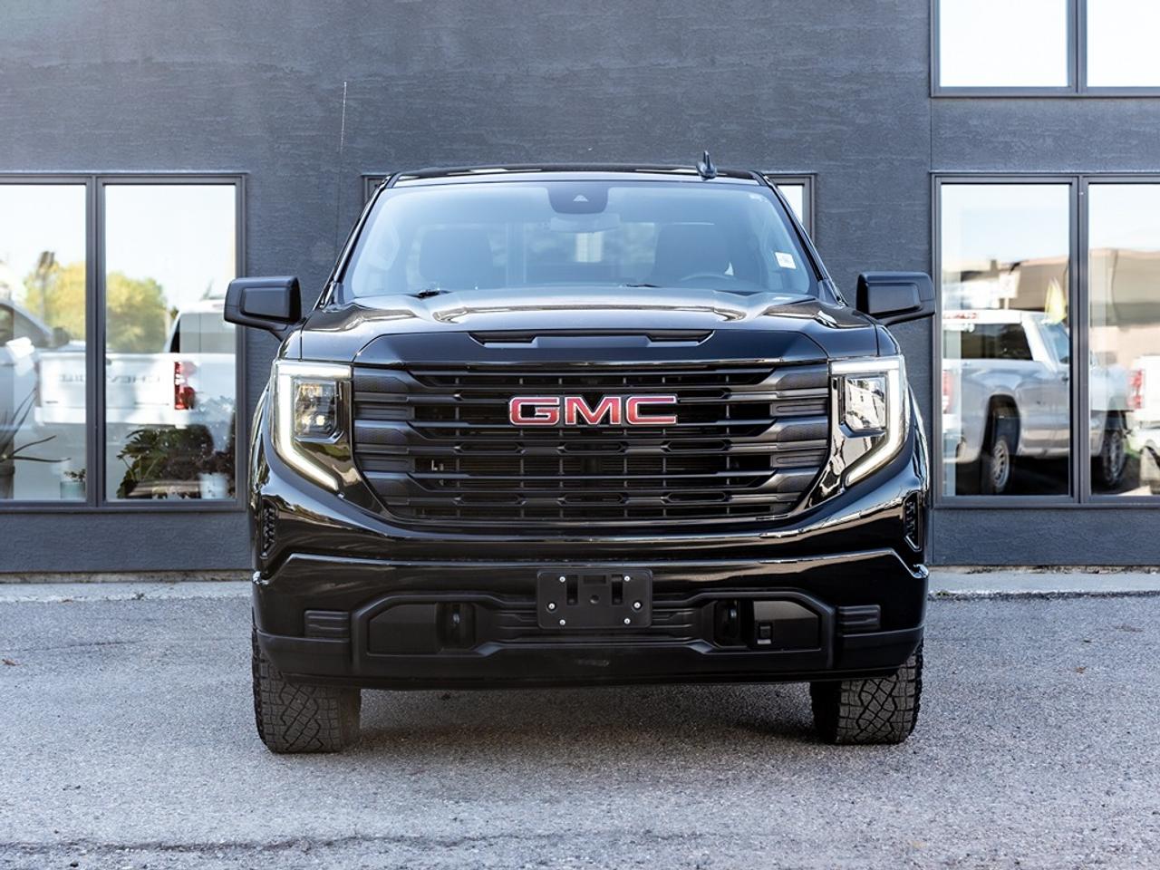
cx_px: 616
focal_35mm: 73
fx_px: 2461
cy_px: 375
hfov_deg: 26.5
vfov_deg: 20.0
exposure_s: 1/250
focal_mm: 51.9
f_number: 4
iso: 125
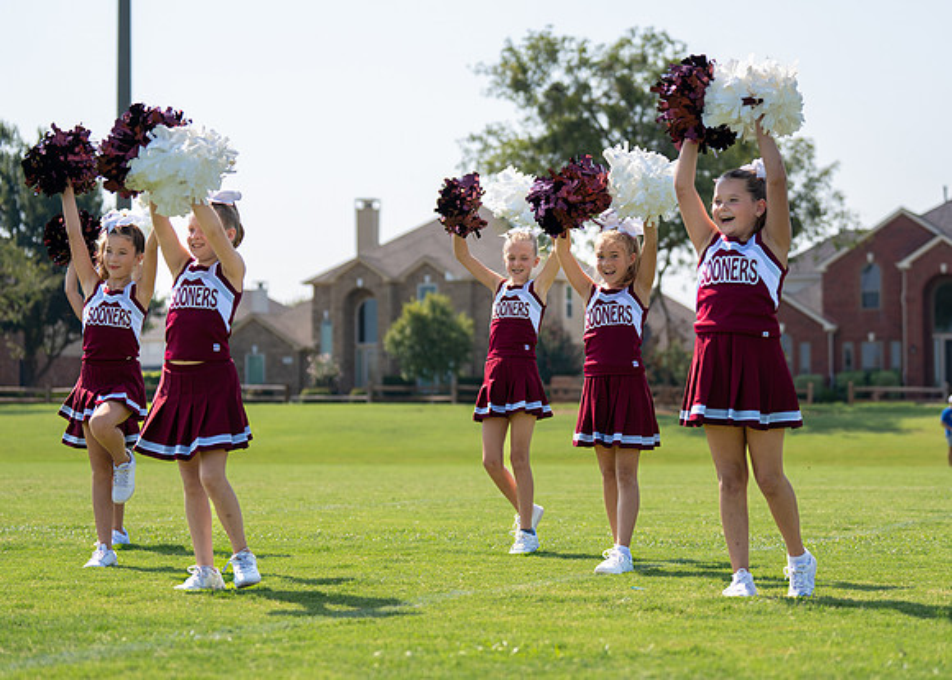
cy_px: 321
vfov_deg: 14.8
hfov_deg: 20.5
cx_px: 555
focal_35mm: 97
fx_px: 2624
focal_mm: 70
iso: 125
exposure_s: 1/1600
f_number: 2.8
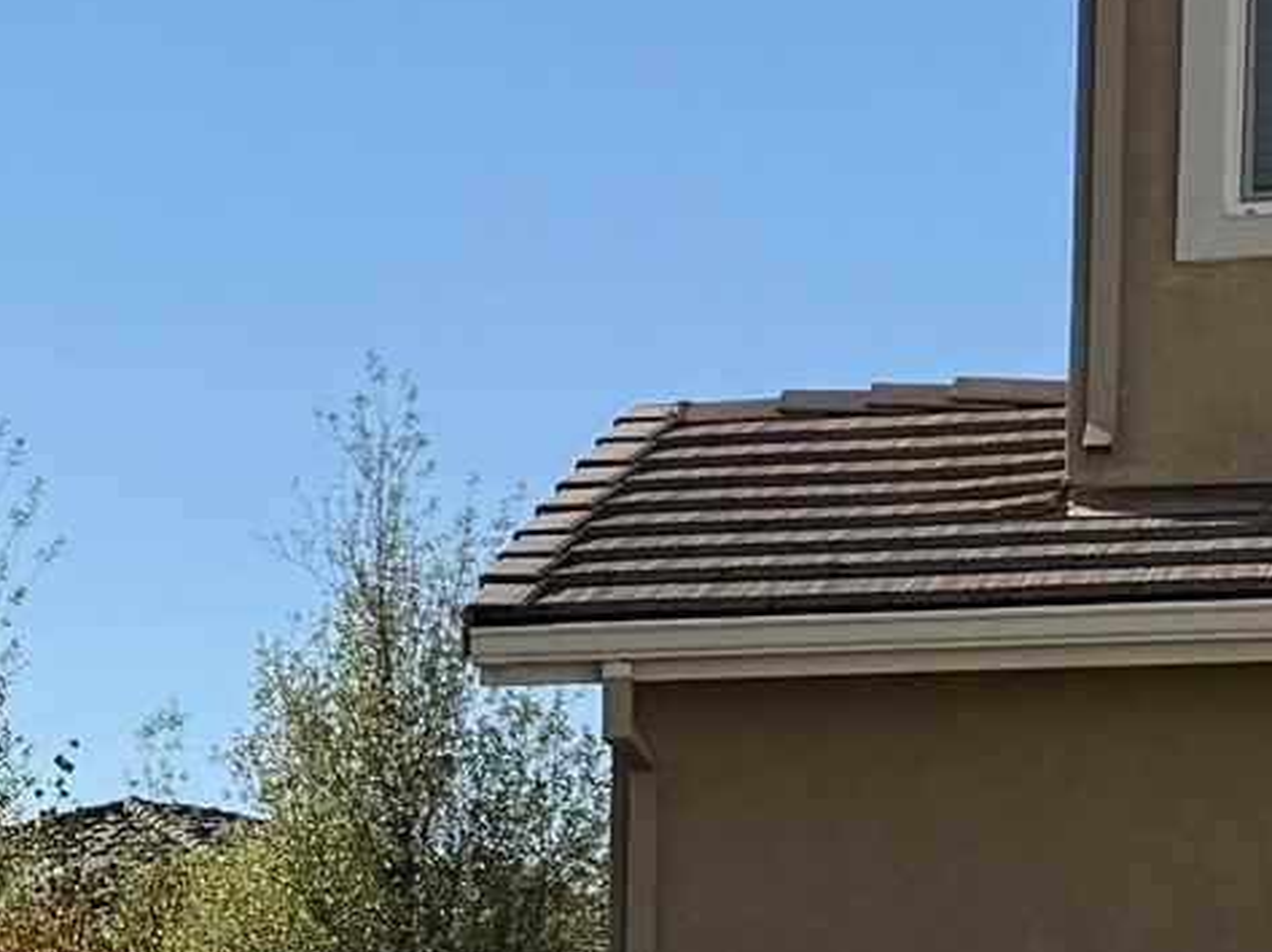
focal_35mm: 156
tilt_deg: -0.8
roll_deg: -0.5
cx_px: -957
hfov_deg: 11.8
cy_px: 1294
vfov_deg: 9.3
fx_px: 5728
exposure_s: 1/6173
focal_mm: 6.76
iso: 80
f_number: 1.78
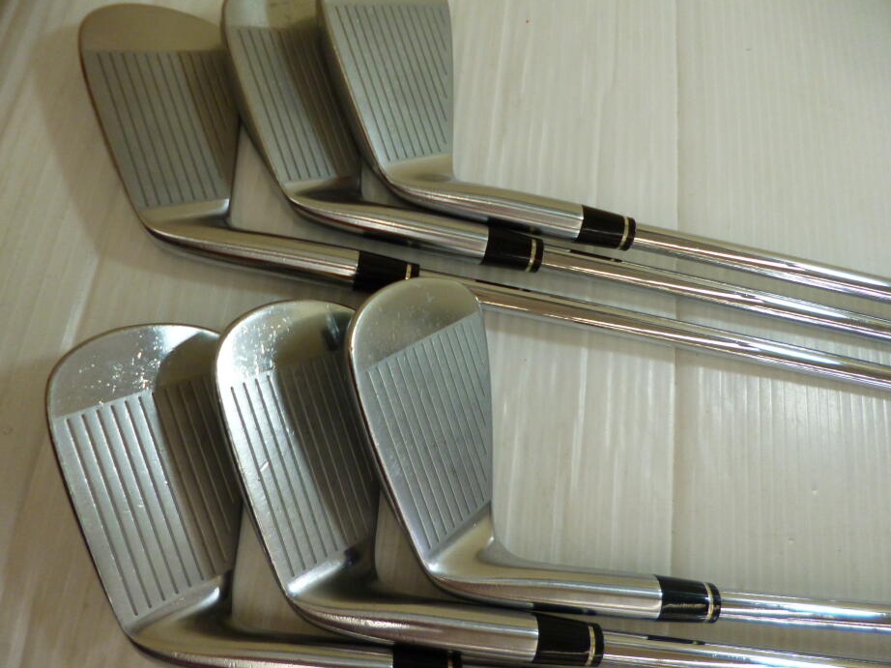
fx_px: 643
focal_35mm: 25
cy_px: 342
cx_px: 433
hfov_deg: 69.4
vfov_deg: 54.9
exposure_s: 1/250
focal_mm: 4.3
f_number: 2.5
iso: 250
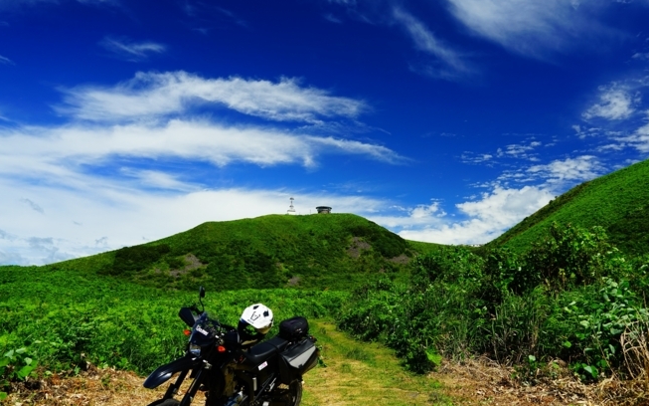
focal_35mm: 30
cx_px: 376
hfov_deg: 62.6
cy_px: 222
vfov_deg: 41.8
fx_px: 531
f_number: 8
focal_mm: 24
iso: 100
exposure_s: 1/90
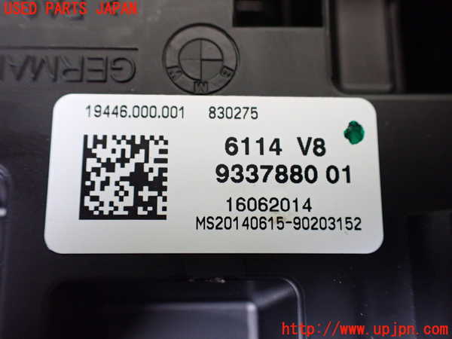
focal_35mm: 30
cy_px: 170
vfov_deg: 46.8
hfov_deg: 60.0
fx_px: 392
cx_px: 226
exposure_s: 1/125
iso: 640
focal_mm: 5.4
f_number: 2.3
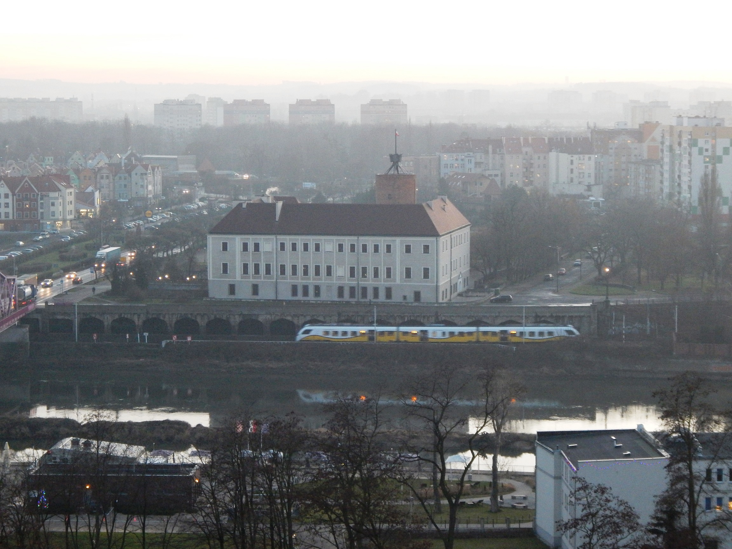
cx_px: 366
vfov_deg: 17.4
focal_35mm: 85
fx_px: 1797
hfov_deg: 23.0
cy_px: 274
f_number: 4.3
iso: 500
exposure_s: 1/15
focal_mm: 15.3
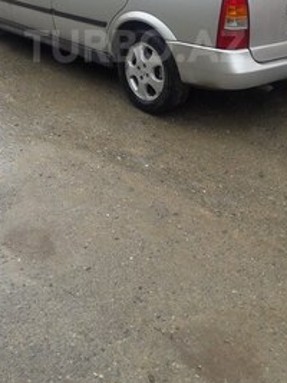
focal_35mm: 52
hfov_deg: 28.0
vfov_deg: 34.9
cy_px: 46
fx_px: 575
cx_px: 135
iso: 40
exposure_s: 1/283
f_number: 1.9
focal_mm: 3.7
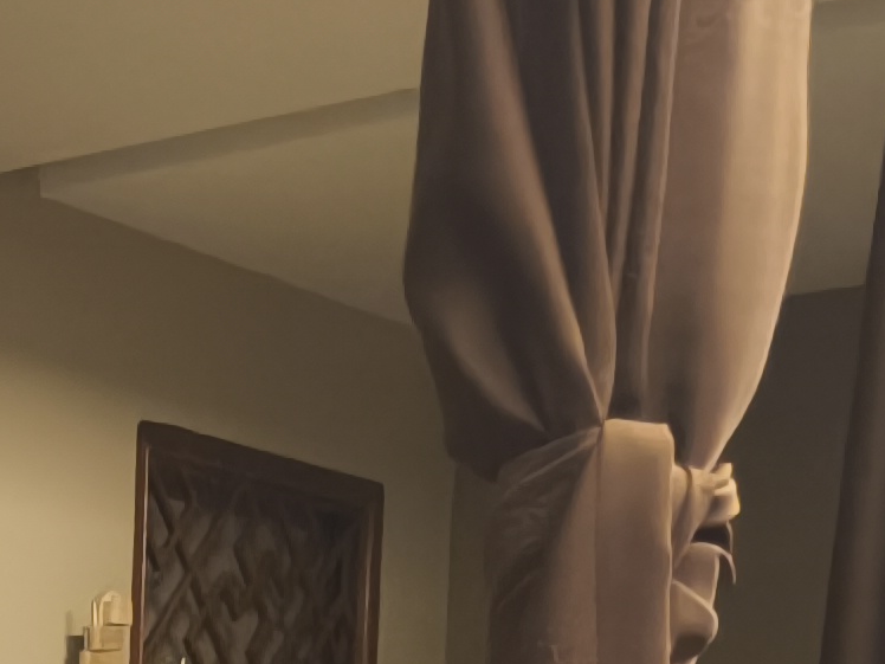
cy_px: 1599
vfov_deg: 10.2
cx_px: -615
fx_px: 3221
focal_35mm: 126
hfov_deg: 14.2
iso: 5000
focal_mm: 6.57
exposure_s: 1/16.7
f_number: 1.6
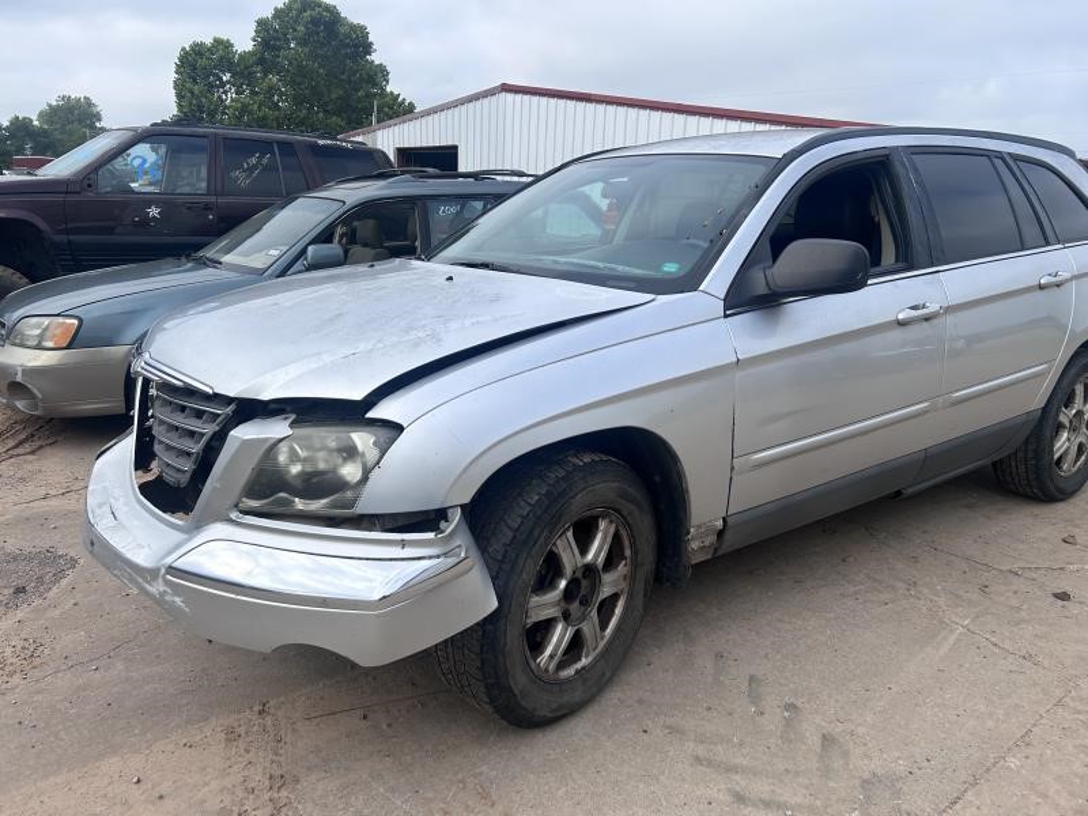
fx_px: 817
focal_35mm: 26
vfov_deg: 53.1
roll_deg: -2.9
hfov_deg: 67.3
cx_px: 544
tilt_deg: -14.0
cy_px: 408
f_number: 1.5
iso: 50
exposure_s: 1/3356
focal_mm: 5.7
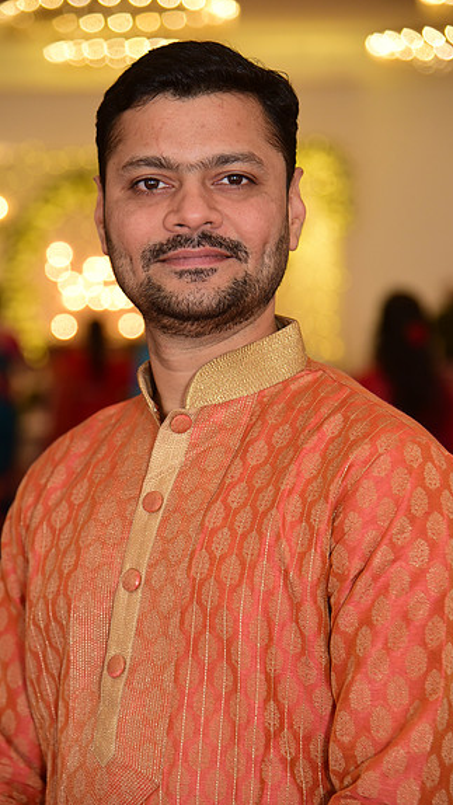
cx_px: 215
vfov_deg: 16.9
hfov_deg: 9.6
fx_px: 2711
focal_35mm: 127
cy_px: 401
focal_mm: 120
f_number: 4.5
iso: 1250
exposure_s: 1/160
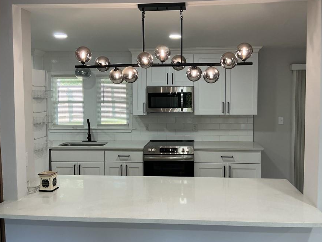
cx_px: 172
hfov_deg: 53.9
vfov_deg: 41.8
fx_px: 316
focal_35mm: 34
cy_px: 113
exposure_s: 1/60
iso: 50
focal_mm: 3
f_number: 1.8
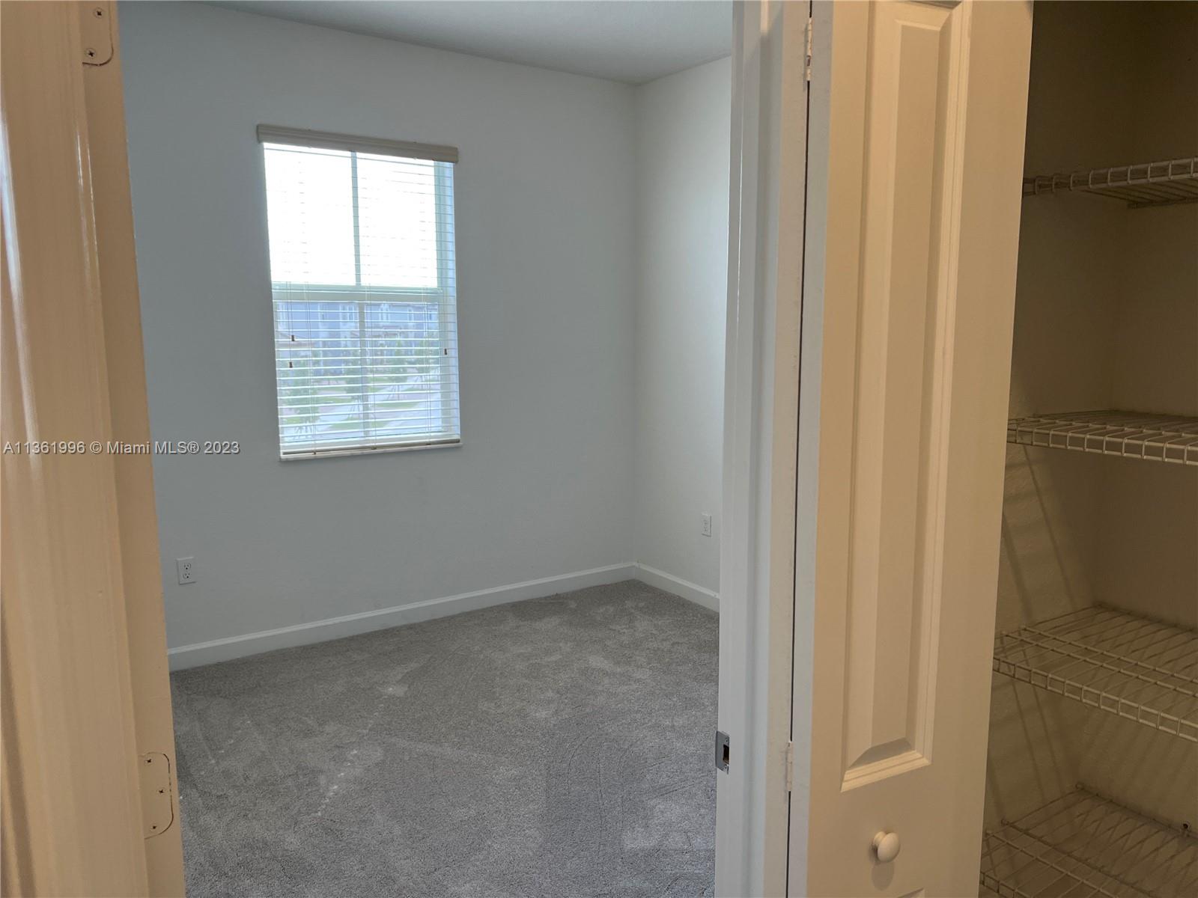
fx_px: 900
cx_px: 599
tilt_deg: -9.4
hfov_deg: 67.3
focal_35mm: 26
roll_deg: +0.2
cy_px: 449
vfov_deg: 53.1
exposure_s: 1/155
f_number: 1.5
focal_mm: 5.7
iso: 64
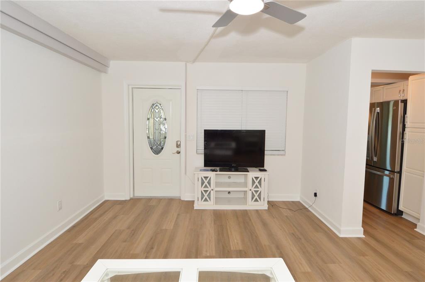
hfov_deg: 90.1
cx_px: 212
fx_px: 212
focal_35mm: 18
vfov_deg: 67.2
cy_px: 141
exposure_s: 1/60
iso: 800
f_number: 10
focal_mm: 12
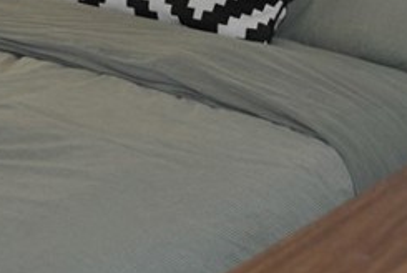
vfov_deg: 11.5
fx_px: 1279
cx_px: 163
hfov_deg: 18.1
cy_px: -162
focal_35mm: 113
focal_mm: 18
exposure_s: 1/125
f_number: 3.5
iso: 140
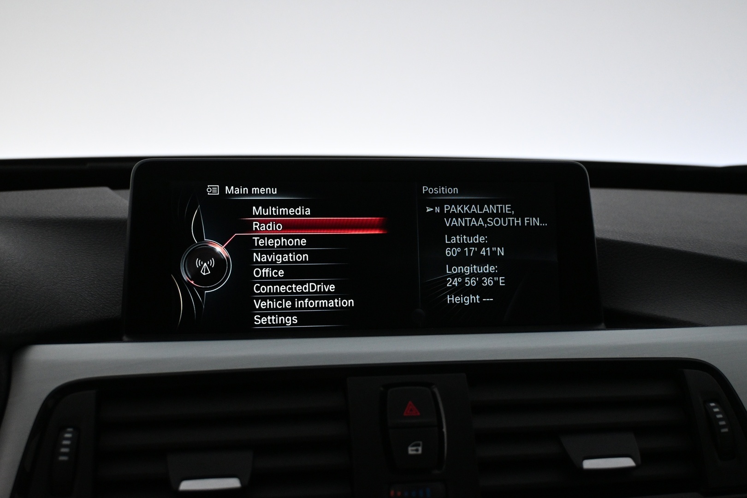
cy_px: 249
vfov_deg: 30.8
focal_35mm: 44
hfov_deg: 45.0
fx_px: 903
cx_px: 374
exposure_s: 1/125
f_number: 4.8
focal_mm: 29
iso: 2000
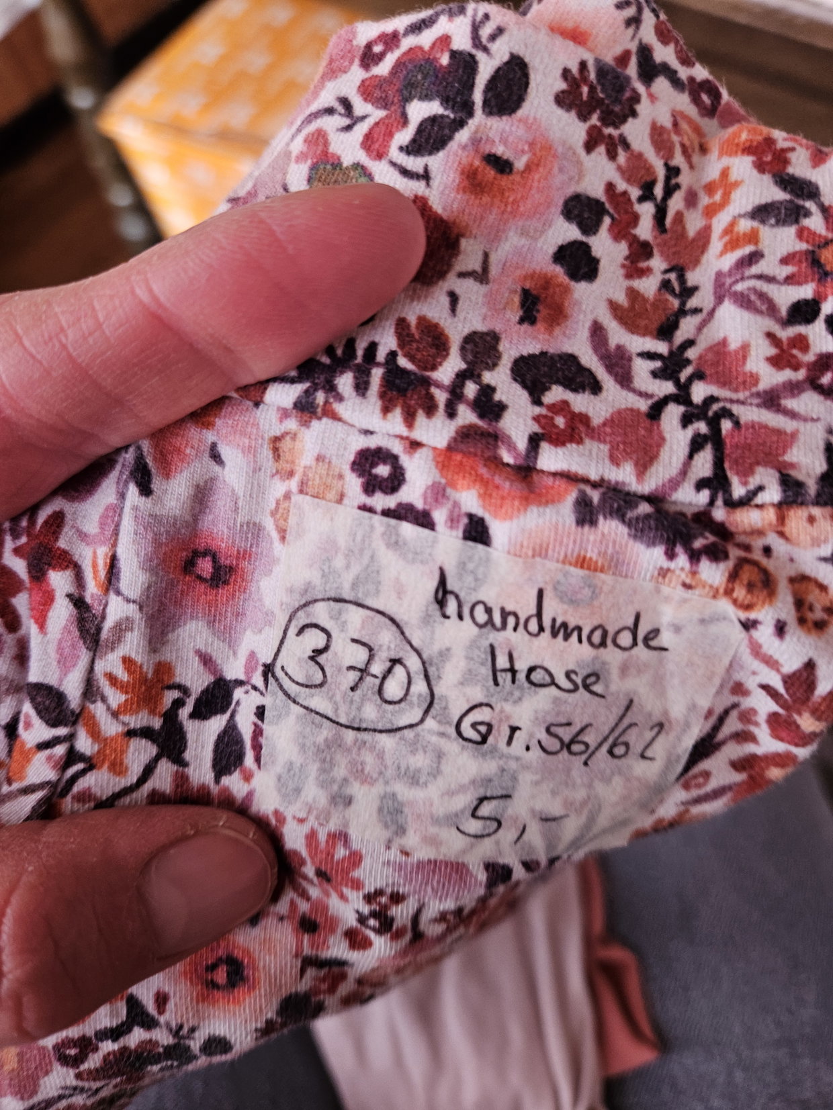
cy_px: 555
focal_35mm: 23
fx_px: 738
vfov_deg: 73.9
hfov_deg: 58.9
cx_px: 416
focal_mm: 5.4
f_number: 1.8
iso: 100
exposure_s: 1/74.1
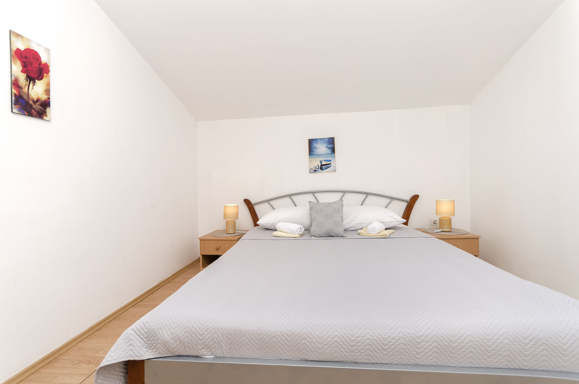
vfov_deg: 77.1
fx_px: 241
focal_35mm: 15
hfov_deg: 100.5
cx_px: 290
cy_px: 192
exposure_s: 1/100
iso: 125
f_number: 7.1
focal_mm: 10
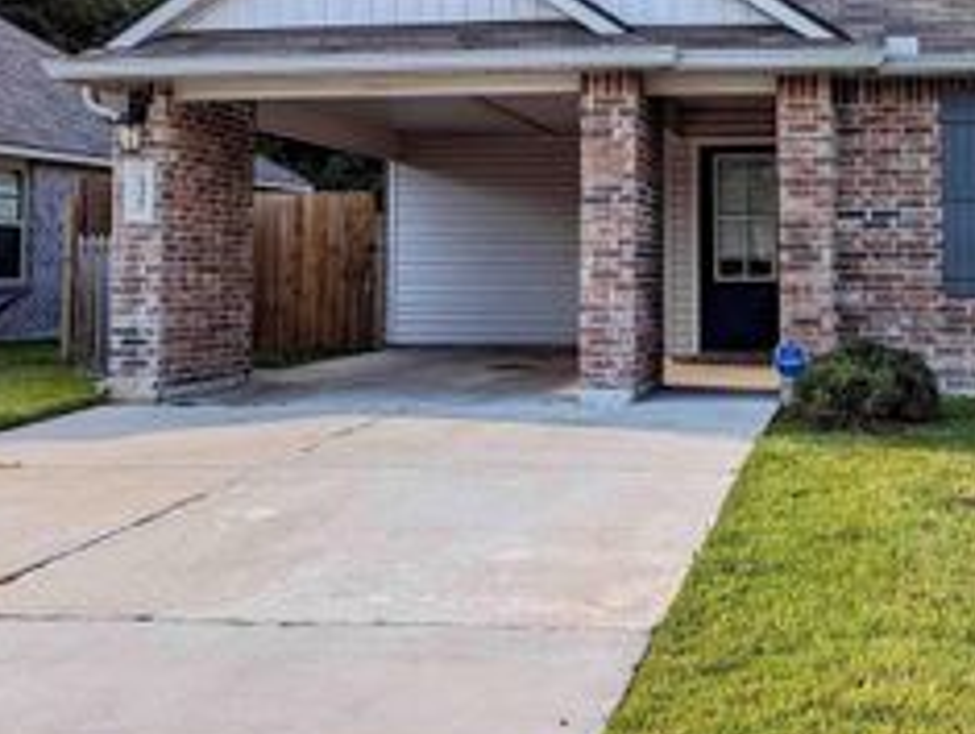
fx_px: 1439
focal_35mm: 51
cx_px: 626
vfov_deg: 28.2
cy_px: 178
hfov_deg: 37.1
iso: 47
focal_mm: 6.81
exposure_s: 1/1332
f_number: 1.85
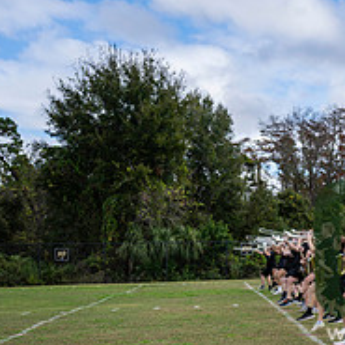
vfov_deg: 26.5
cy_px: 268
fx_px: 722
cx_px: 455
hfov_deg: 23.6
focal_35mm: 64
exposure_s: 1/1250
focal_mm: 24
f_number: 2.8
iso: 125
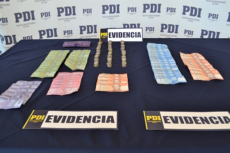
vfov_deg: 40.0
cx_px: 115
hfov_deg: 57.2
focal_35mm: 33
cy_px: 76
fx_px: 211
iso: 280
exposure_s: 1/125
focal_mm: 22
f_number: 5.6
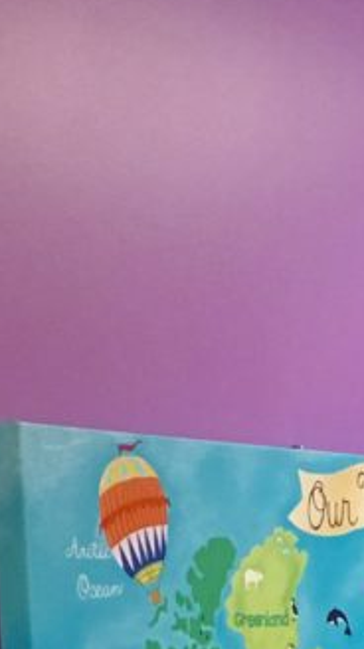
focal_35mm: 135
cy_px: 881
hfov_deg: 8.7
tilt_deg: -3.3
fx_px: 2321
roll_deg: +1.5
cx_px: 564
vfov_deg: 15.1
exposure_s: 1/33
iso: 160
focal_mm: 4.15
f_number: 2.2
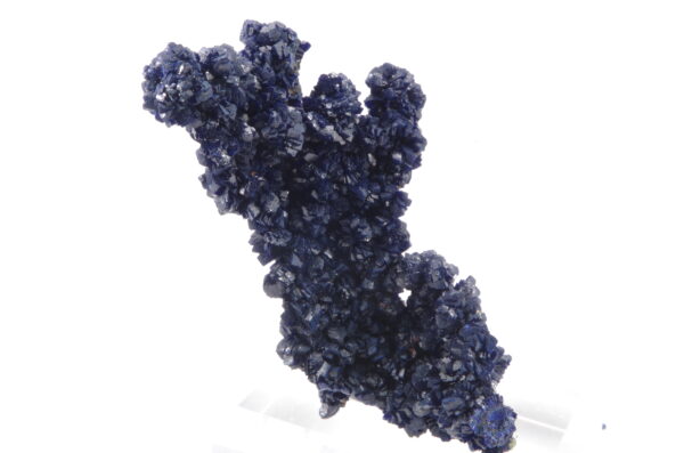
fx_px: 872
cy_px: 226
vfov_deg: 29.1
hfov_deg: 42.8
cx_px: 342
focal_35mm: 46
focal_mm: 30.63
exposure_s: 1/1.67
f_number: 4.5
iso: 100
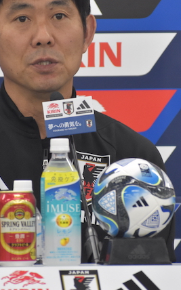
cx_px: 77
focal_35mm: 629
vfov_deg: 3.3
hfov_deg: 2.1
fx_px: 4971
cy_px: 110
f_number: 5.6
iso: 2200
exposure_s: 1/125
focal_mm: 220
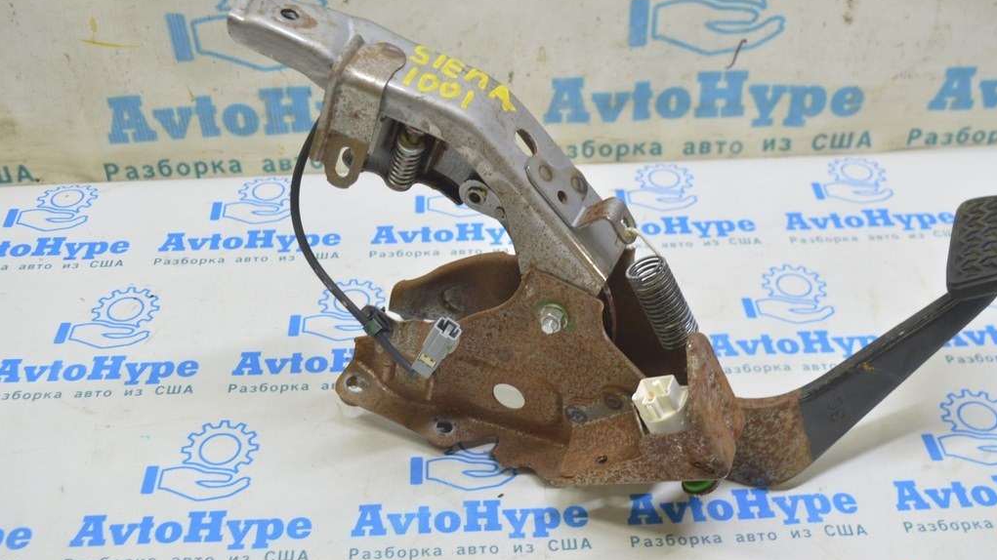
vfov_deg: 28.0
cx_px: 499
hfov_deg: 47.8
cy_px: 247
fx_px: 1124
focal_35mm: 43
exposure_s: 1/20
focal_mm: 27
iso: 400
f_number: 5.6
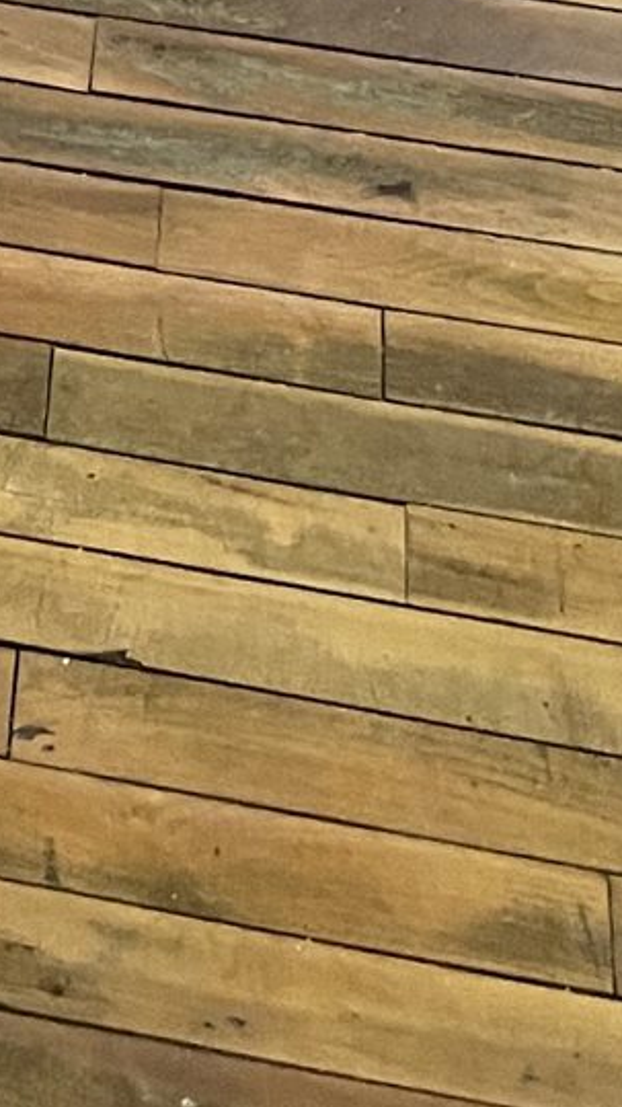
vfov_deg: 14.9
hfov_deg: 9.6
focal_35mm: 121
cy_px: -1015
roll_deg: +0.0
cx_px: -439
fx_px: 3549
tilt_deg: -25.5
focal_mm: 5.1
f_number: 1.6
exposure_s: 1/60
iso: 400
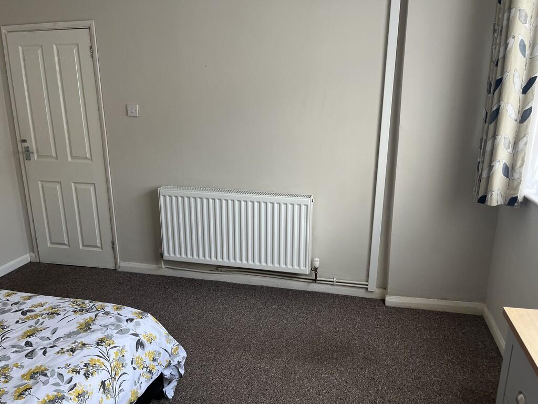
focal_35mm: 26
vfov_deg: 53.1
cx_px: 269
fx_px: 404
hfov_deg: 67.3
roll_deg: +0.1
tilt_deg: -15.5
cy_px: 202
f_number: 1.6
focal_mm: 5.1
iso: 125
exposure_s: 1/118
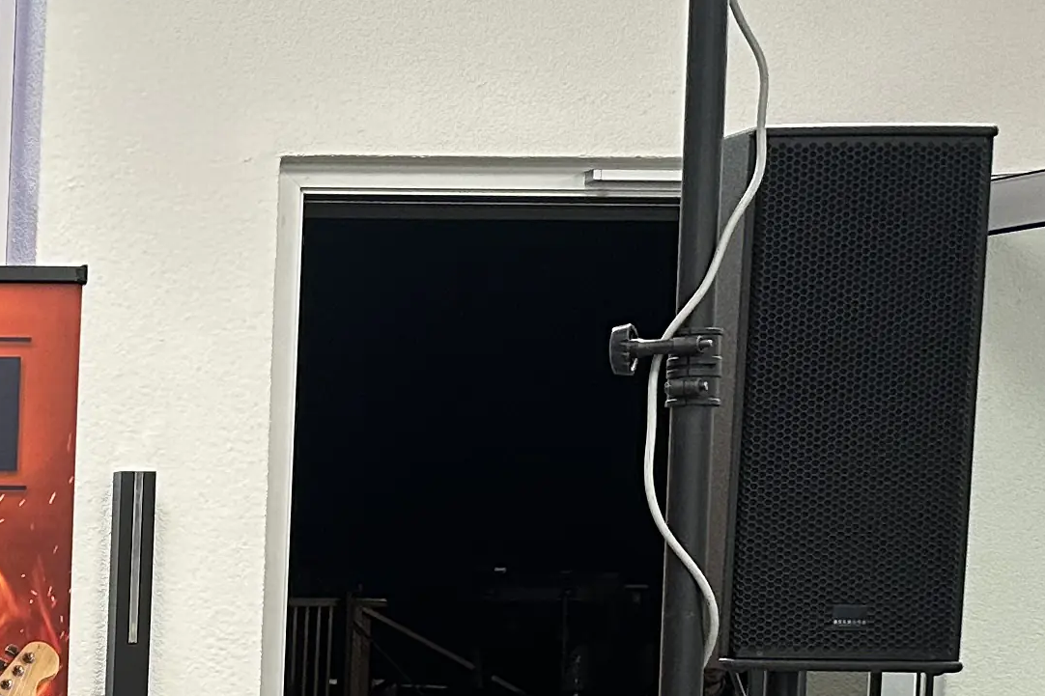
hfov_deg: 17.6
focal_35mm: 93
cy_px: 748
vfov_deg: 14.4
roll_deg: -1.0
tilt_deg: -2.8
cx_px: -841
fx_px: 2699
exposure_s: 1/50
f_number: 1.78
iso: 160
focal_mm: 6.86
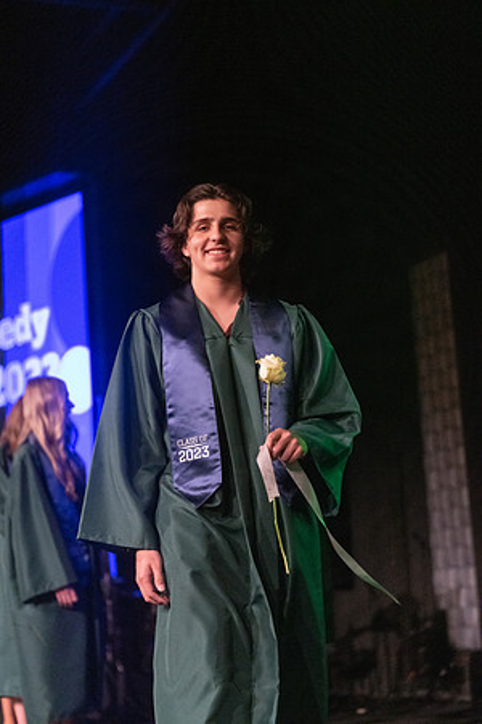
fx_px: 1546
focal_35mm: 77
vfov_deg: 26.3
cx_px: 241
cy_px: 362
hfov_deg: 17.7
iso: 16000
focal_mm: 77
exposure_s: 1/1000
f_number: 2.8
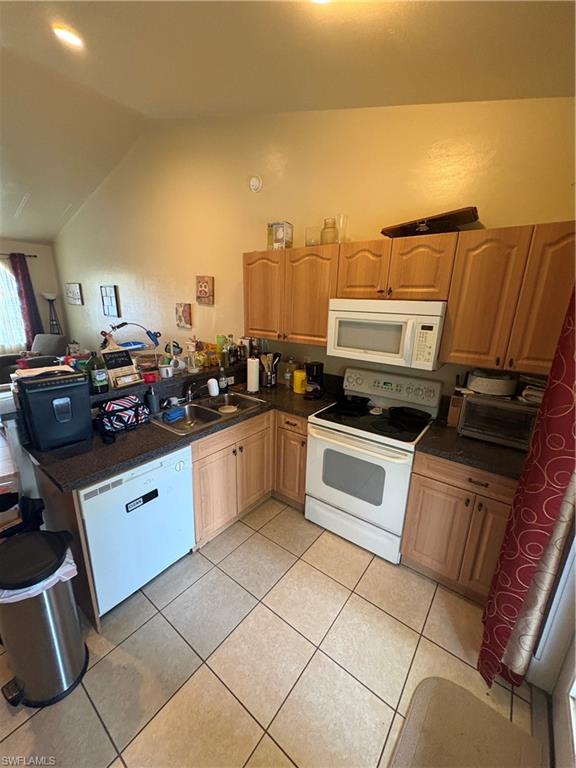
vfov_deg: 102.1
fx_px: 311
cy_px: 384
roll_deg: -3.3
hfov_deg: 85.7
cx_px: 288
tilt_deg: -13.2
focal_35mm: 14
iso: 500
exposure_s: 1/60
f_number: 2.2
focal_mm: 2.22
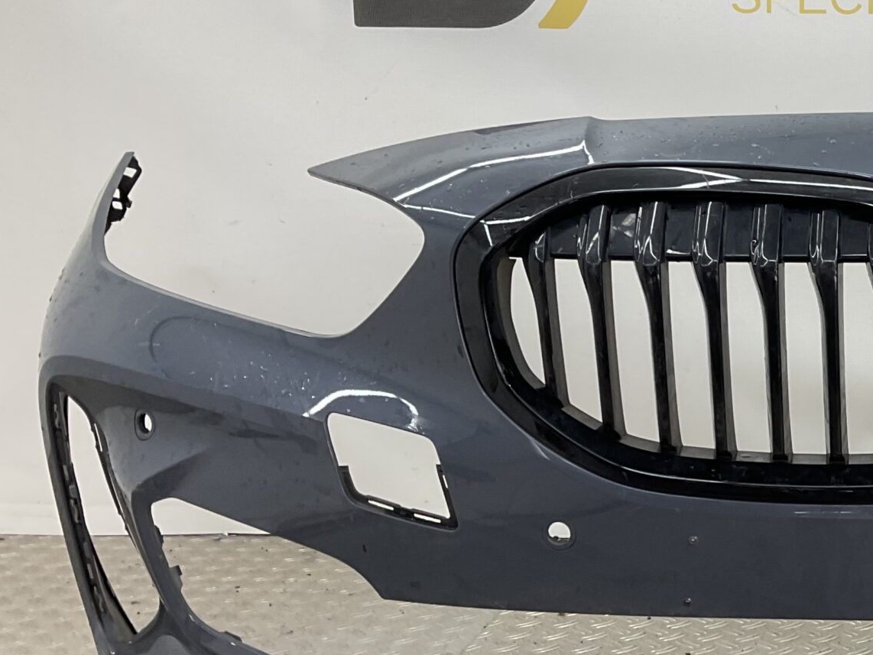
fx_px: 1640
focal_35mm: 65
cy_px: 378
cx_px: 968
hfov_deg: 27.2
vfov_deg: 22.6
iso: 20
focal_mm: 3
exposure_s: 1/100
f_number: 1.8
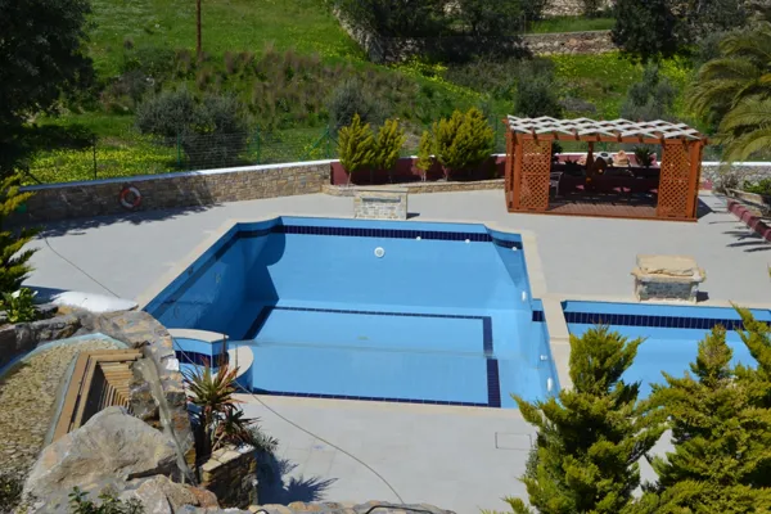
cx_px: 386
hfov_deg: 46.4
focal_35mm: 42
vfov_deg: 31.9
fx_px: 899
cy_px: 257
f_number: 9
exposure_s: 1/320
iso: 100
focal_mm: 28
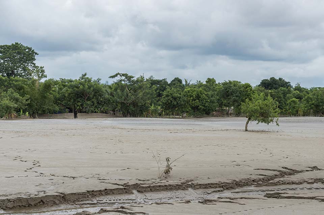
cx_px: 162
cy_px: 108
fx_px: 558
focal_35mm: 62
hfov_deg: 32.4
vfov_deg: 21.9
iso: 1000
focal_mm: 62
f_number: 14
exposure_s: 1/800
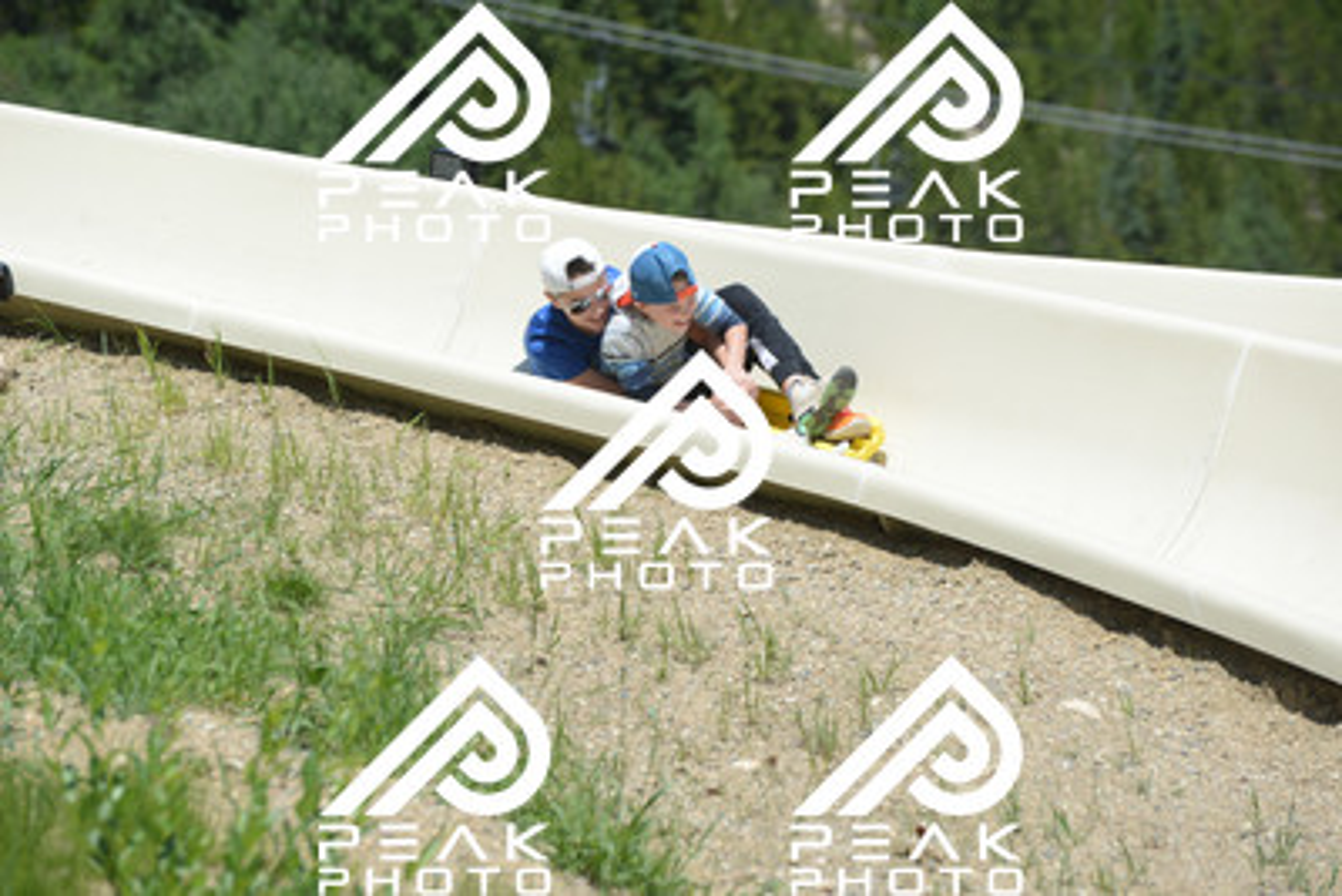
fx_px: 7271
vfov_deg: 7.0
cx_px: 671
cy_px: 448
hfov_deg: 10.5
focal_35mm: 195
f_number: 6.3
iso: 400
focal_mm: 195
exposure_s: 1/1250
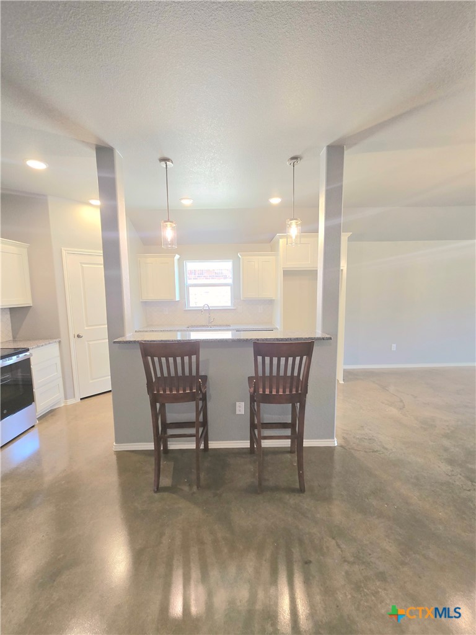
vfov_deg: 106.2
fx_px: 238
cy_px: 318
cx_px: 238
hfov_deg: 89.9
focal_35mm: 13
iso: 160
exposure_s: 1/60.2
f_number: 2.2
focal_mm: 2.2
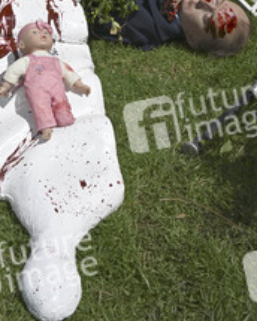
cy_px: 43
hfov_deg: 24.7
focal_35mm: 61
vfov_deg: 29.9
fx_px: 580
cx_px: 64
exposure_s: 1/320
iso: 100
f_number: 14
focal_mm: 35
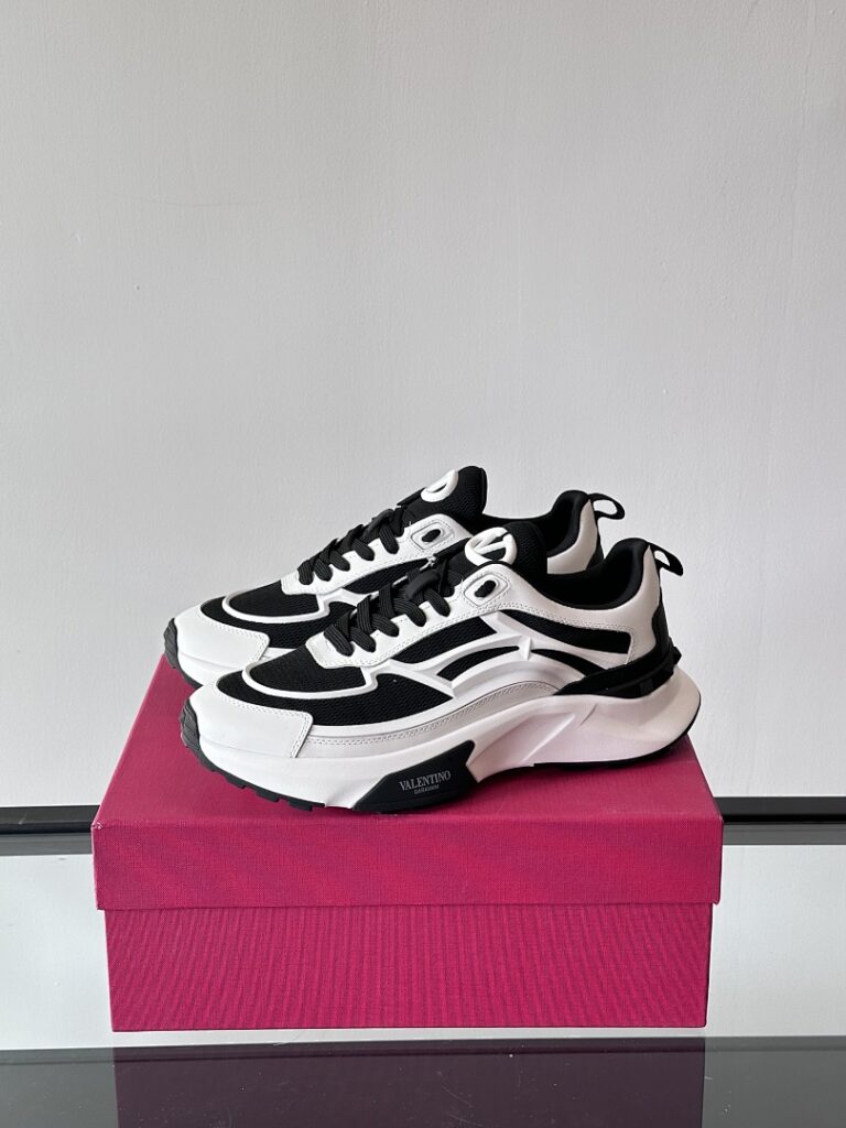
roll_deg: -1.7
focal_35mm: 48
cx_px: 423
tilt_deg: -20.5
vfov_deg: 39.7
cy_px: 564
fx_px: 1564
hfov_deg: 30.3
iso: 50
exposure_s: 1/151
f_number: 1.78
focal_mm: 6.86
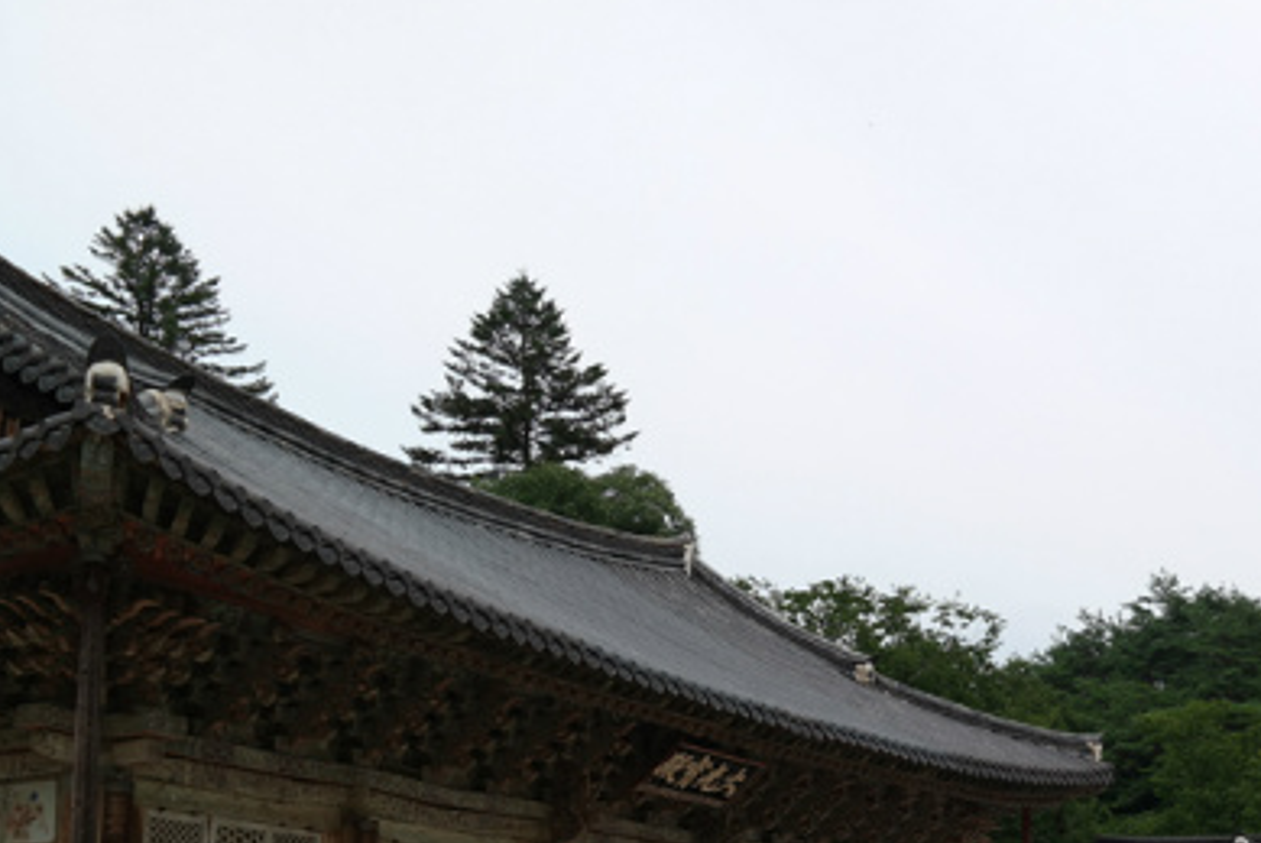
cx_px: 992
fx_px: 1858
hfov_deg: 36.3
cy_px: 752
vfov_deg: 24.8
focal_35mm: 53
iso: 100
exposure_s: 1/400
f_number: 5
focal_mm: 18
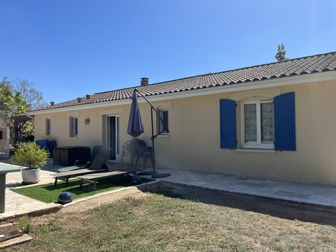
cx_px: 168
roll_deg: +0.4
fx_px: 252
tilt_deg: +1.6
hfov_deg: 67.3
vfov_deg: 53.1
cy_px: 126
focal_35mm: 26
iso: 50
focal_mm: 5.1
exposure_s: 1/2967
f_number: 1.6
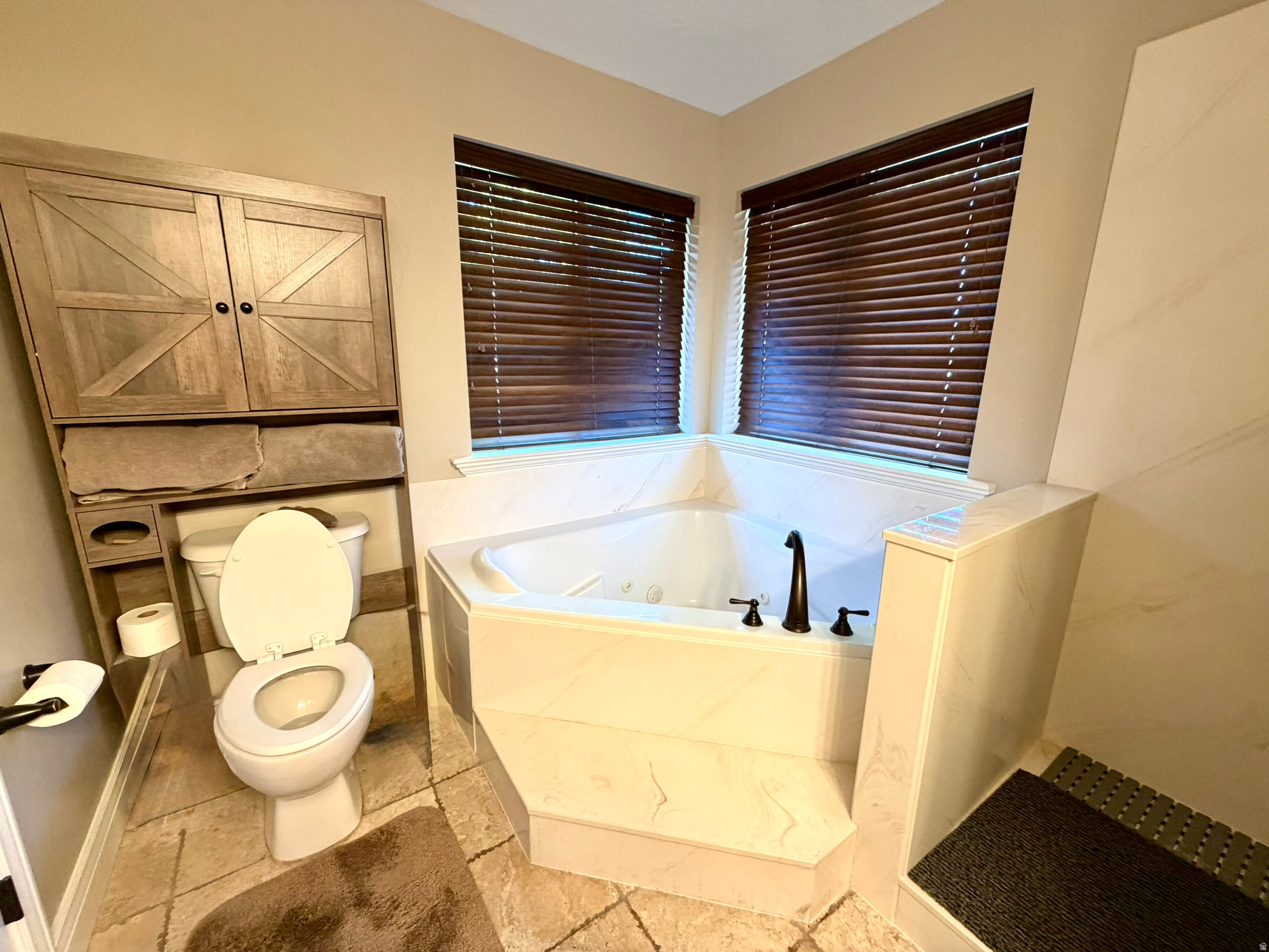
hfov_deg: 102.1
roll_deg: -1.7
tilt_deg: -13.4
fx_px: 513
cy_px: 476
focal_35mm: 14
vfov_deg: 85.7
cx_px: 634
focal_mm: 2.22
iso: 250
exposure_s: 1/60
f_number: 2.2
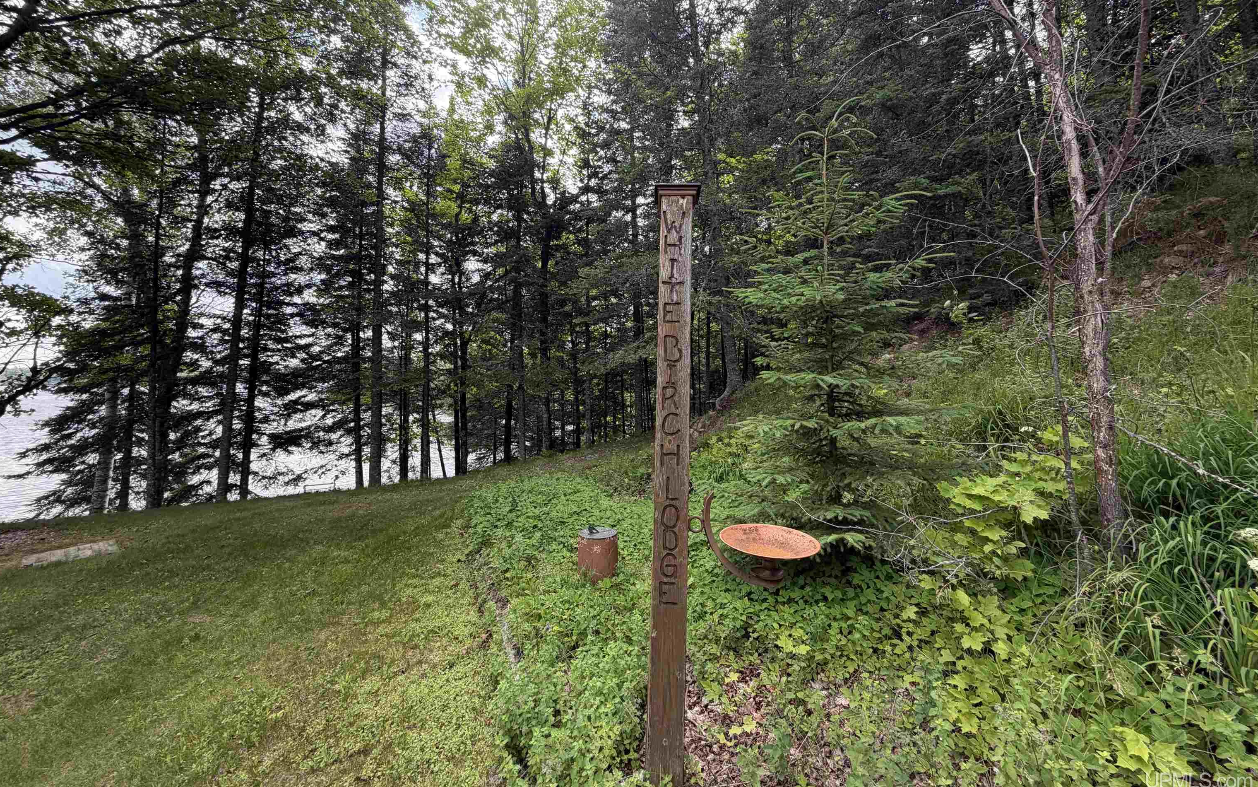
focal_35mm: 15
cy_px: 324
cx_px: 624
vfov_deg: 74.2
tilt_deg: +5.1
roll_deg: +0.6
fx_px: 514
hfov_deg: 101.5
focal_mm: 2.22
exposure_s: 1/220
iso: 50
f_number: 2.2
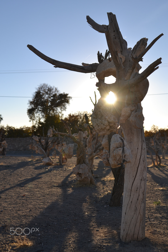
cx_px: 84
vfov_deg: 46.4
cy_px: 126
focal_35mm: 42
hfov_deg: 31.9
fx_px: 294
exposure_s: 1/1250
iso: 100
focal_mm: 28
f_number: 3.2
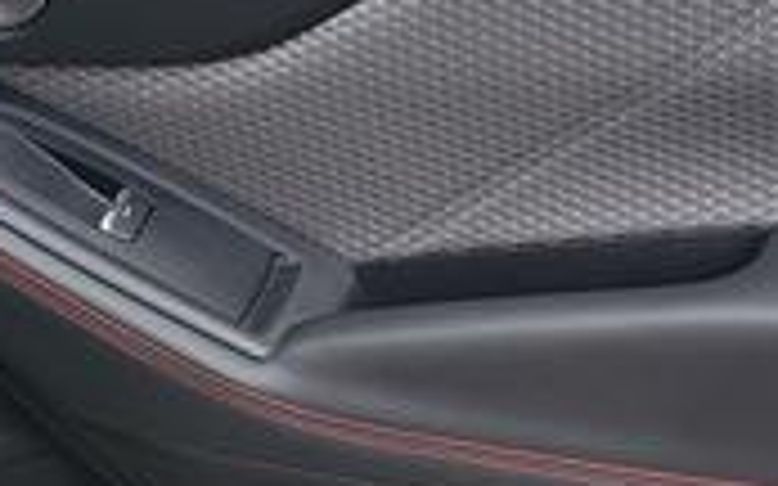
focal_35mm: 102
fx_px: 2162
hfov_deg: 20.3
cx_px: 517
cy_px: 400
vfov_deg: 12.8
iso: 50
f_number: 2.4
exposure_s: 1/127
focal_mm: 4.3
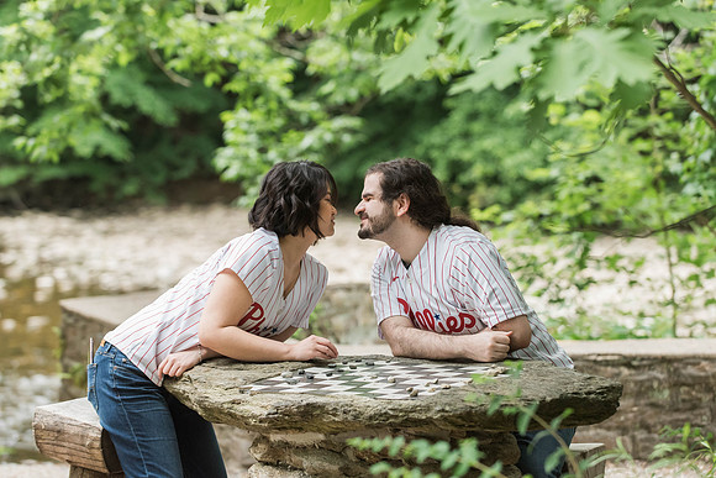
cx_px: 360
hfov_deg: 16.6
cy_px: 236
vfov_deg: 11.1
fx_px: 2457
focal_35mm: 124
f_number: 3.5
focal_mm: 116
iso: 2000
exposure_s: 1/400
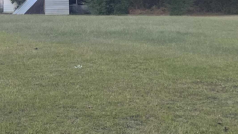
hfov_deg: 24.3
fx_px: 499
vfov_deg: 14.8
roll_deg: -0.1
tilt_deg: +2.9
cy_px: -21
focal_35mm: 79
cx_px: -48
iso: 32
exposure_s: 1/273
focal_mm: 5.1
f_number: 1.6
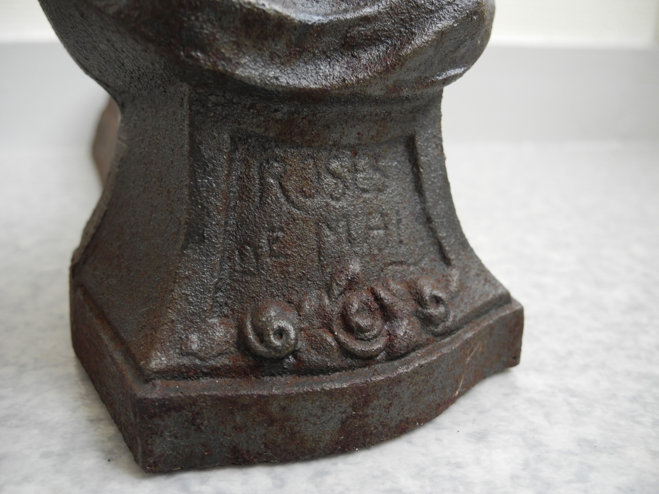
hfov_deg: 63.4
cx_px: 330
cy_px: 247
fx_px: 533
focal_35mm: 28
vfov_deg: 49.7
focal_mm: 6
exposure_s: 1/30
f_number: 2.8
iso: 195
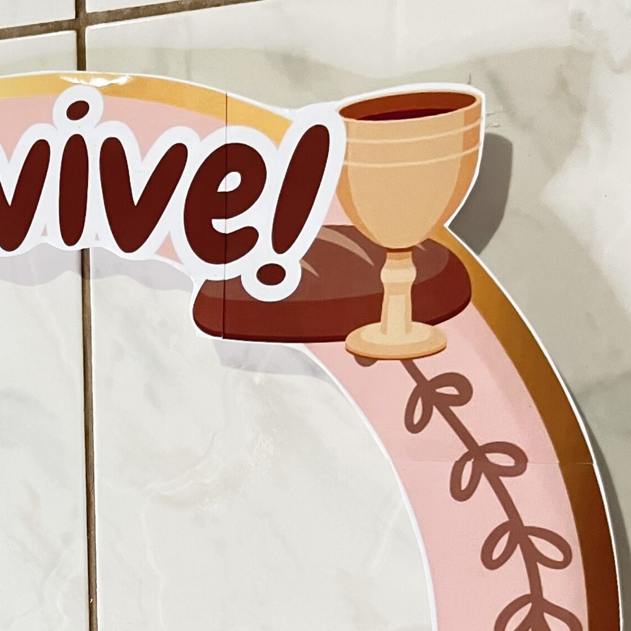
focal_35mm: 52
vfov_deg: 31.0
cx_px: 100
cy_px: 589
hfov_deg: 31.7
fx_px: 1072
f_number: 1.6
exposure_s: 1/38
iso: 640
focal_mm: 5.1
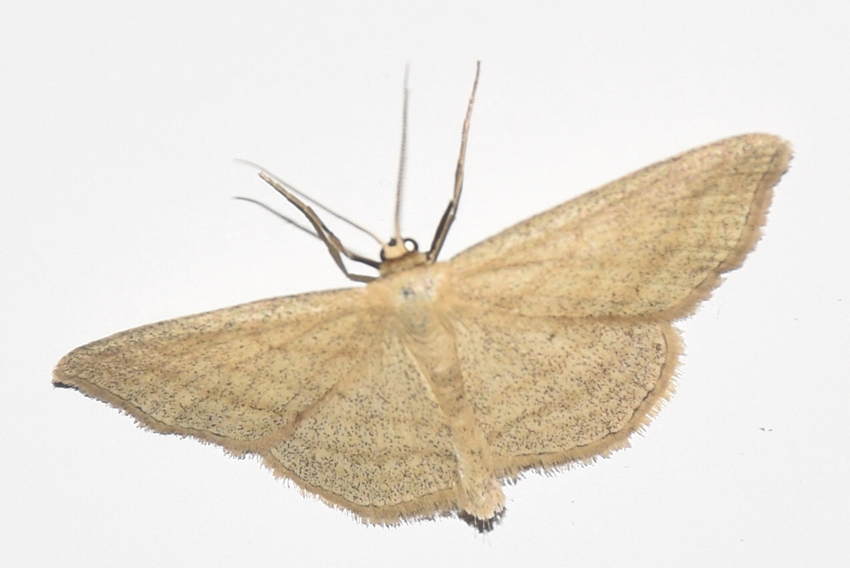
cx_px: 425
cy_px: 284
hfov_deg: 11.8
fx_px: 4112
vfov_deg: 7.9
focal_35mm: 174
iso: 100
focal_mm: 116
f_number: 13
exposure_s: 1/160
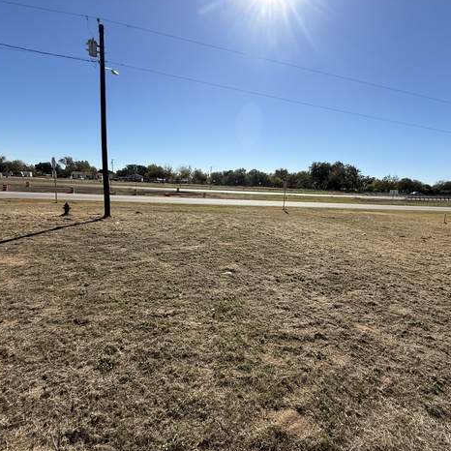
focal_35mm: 17
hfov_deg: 83.9
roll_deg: -0.2
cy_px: 222
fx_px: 251
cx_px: 235
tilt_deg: -10.2
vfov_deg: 84.0
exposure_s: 1/2841
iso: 50
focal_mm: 2.22
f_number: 2.2
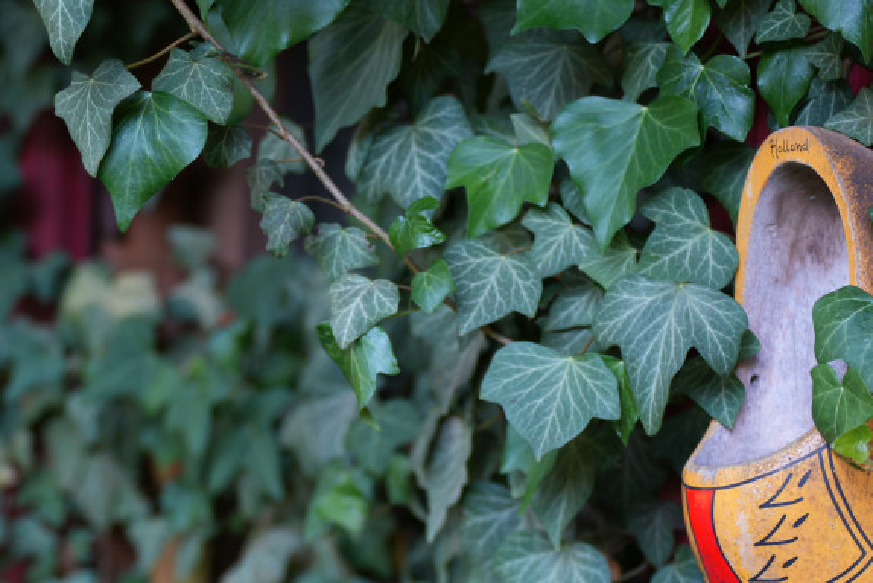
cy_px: 476
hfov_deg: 18.4
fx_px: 2692
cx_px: 406
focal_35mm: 111
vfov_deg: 12.3
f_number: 2.8
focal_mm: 60
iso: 320
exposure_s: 1/125
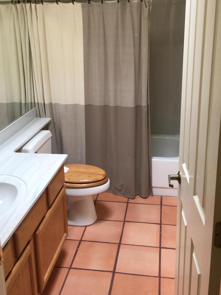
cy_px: 120
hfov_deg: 36.0
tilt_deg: -16.2
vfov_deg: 46.6
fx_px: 340
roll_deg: +0.3
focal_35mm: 40
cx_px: 111
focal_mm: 4.15
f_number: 2.2
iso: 32
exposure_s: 1/30
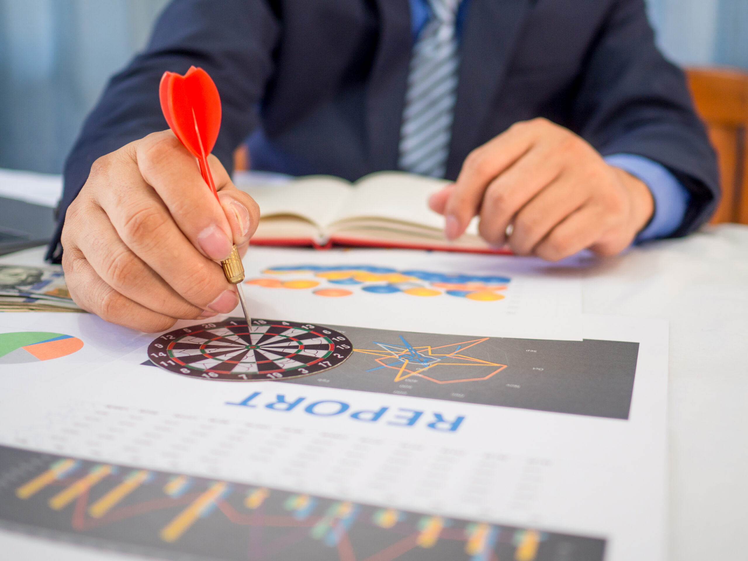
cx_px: 374
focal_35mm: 34
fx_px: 735
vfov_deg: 41.8
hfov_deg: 54.0
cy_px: 280
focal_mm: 17
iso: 200
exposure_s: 1/40
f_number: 1.8
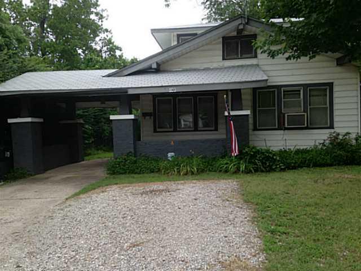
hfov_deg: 55.4
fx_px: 344
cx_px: 180
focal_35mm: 33
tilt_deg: -2.8
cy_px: 136
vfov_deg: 42.9
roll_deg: +1.7
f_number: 2.4
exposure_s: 1/463
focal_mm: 4.12
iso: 50
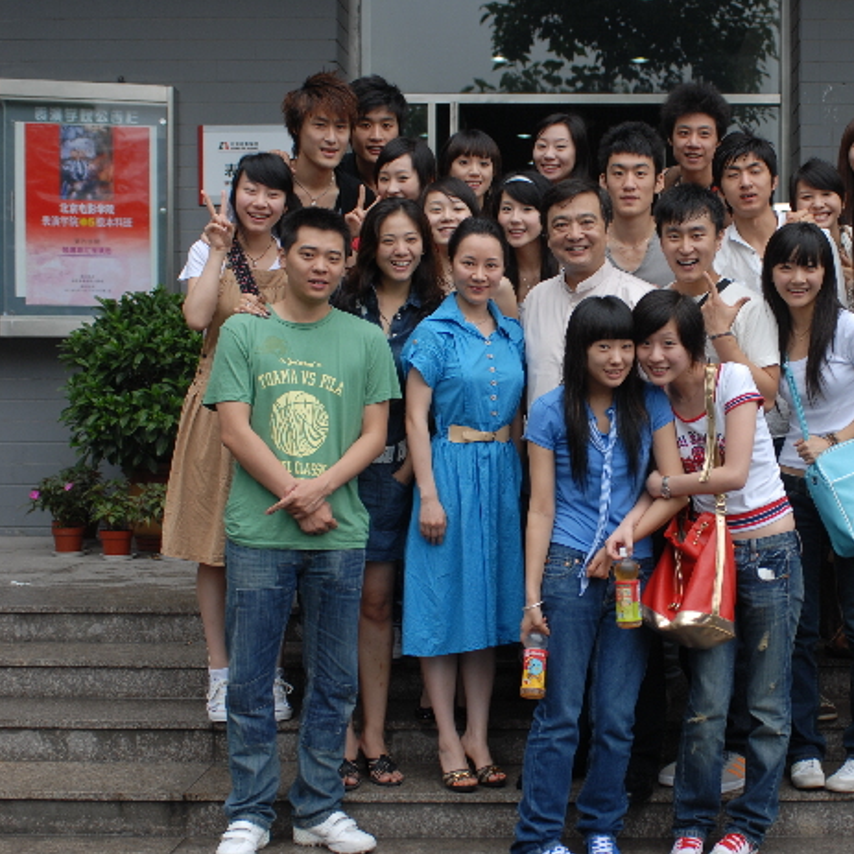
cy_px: 424
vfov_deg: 31.6
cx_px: 623
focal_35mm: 54
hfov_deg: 31.2
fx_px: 1507
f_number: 3.5
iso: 100
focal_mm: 28
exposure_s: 1/60
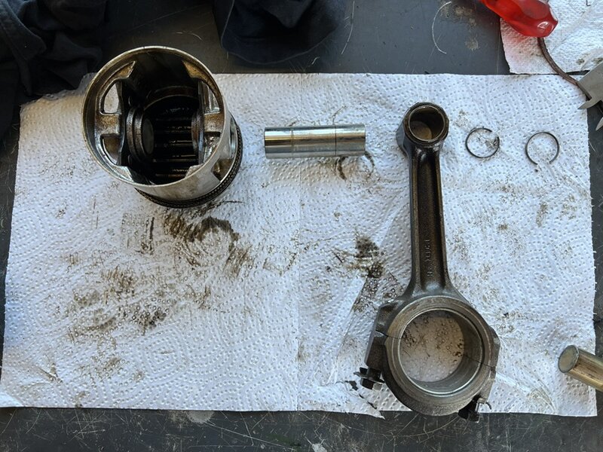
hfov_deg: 67.3
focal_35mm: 26
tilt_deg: -84.9
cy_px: 226
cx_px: 302
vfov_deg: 53.1
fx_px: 453
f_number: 1.5
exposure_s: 1/121
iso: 40
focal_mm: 5.7
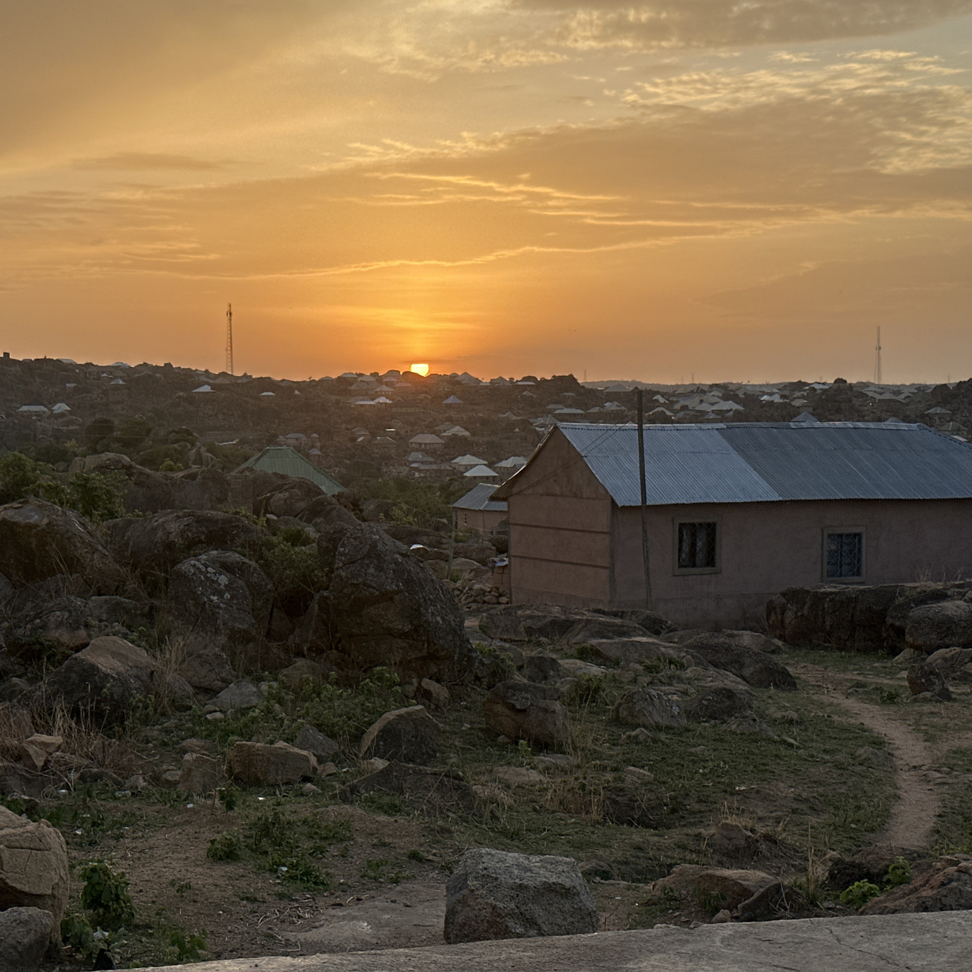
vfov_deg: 30.0
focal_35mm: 57
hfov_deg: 29.9
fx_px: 1811
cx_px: 345
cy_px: 484
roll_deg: +0.3
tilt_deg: -3.0
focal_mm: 6.86
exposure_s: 1/919
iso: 64
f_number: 1.78
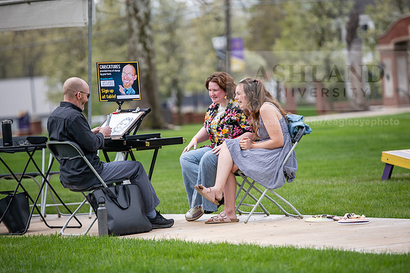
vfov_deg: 7.4
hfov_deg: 11.1
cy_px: 136
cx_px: 205
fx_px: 2107
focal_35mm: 185
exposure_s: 1/640
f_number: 3.5
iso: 160
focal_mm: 185
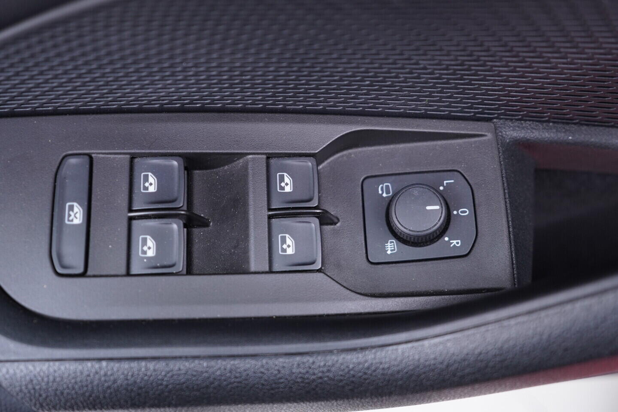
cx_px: 309
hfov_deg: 53.1
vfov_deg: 36.9
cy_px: 206
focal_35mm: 36
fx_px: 618
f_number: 2.8
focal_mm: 24
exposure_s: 1/40
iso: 500
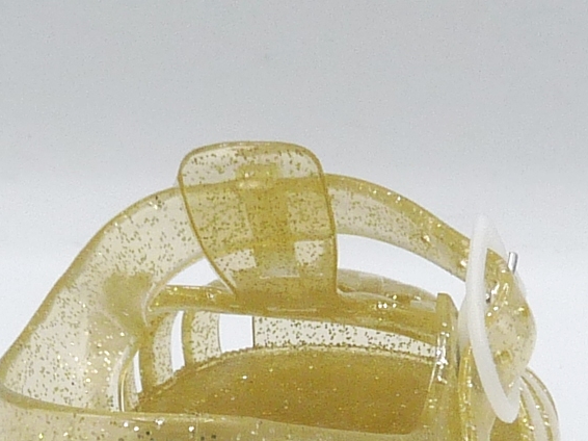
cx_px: 310
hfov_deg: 13.4
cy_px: 422
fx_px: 2496
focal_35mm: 147
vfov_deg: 10.0
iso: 100
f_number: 4.5
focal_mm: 5.2
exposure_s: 1/200
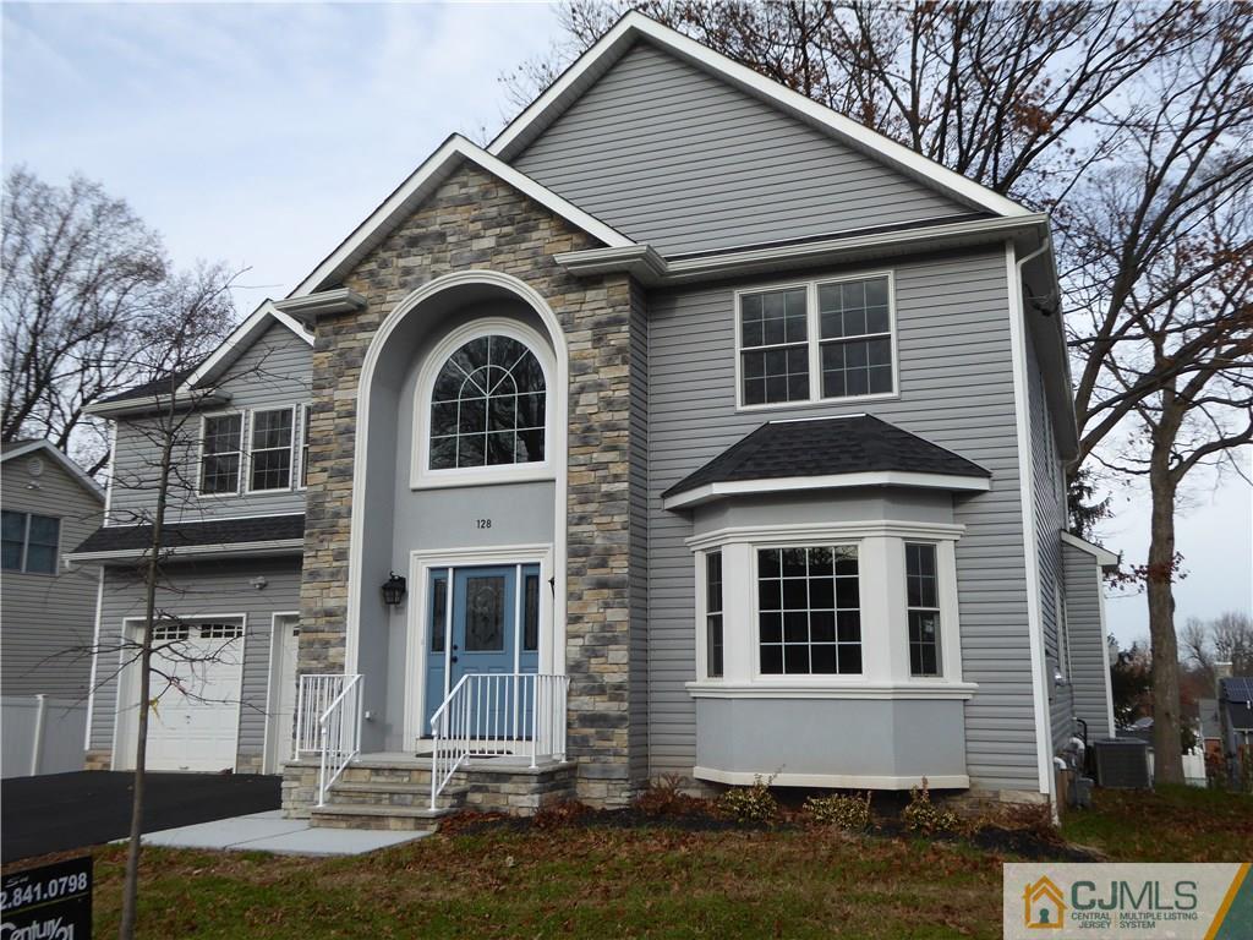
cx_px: 626
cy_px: 470
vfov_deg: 44.2
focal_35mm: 32
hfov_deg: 56.8
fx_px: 1158
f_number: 3.5
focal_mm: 5.4
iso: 100
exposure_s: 1/640
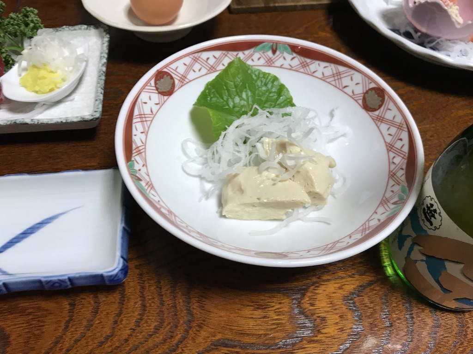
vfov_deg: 49.7
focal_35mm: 28
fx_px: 383
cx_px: 236
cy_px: 177
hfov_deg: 63.4
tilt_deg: -53.6
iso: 32
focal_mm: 3.99
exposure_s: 1/20
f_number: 1.8
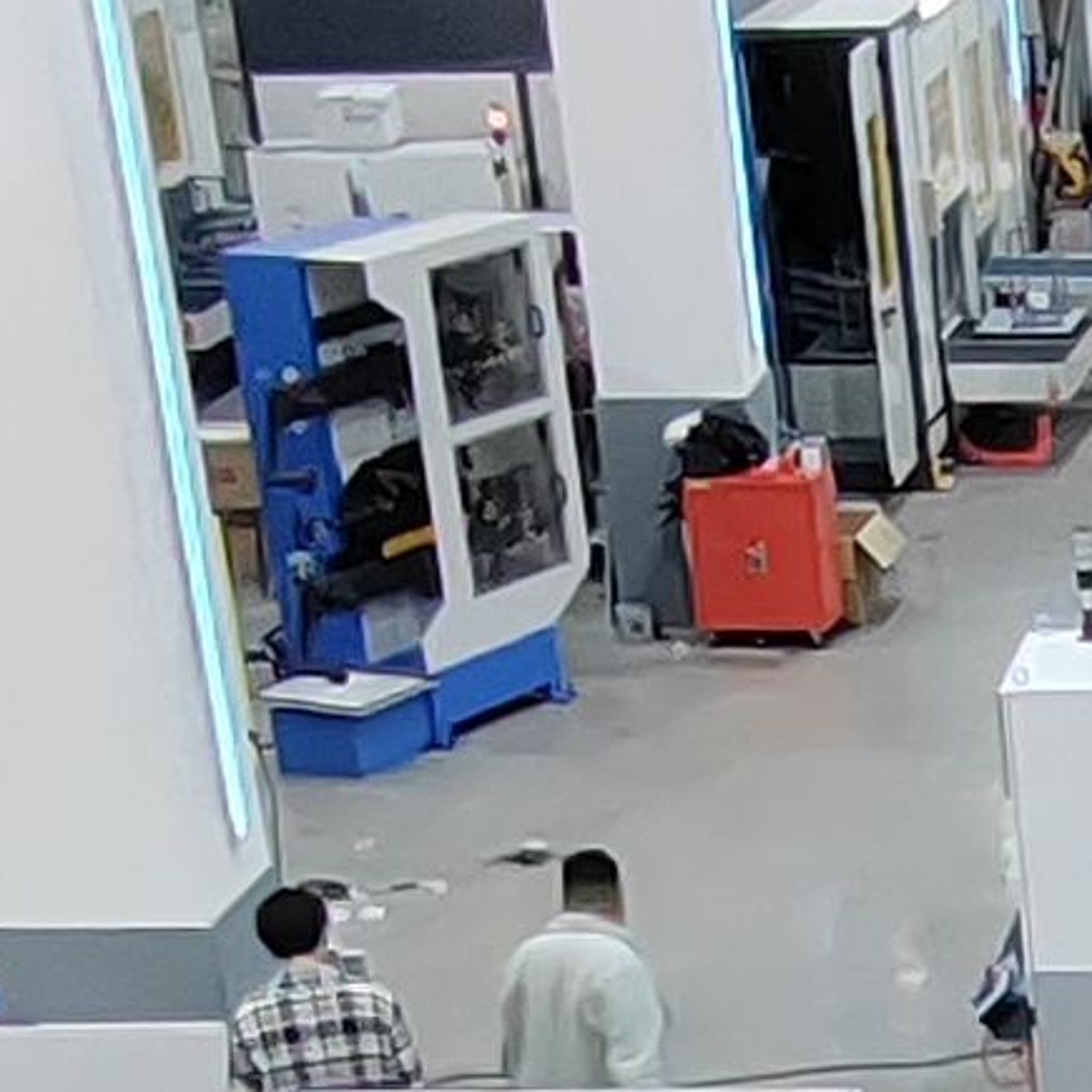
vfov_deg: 12.6
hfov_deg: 12.7
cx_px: 1935
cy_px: 1966
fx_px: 4497
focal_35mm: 126
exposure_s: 1/50
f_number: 2.2
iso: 200
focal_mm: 1.68
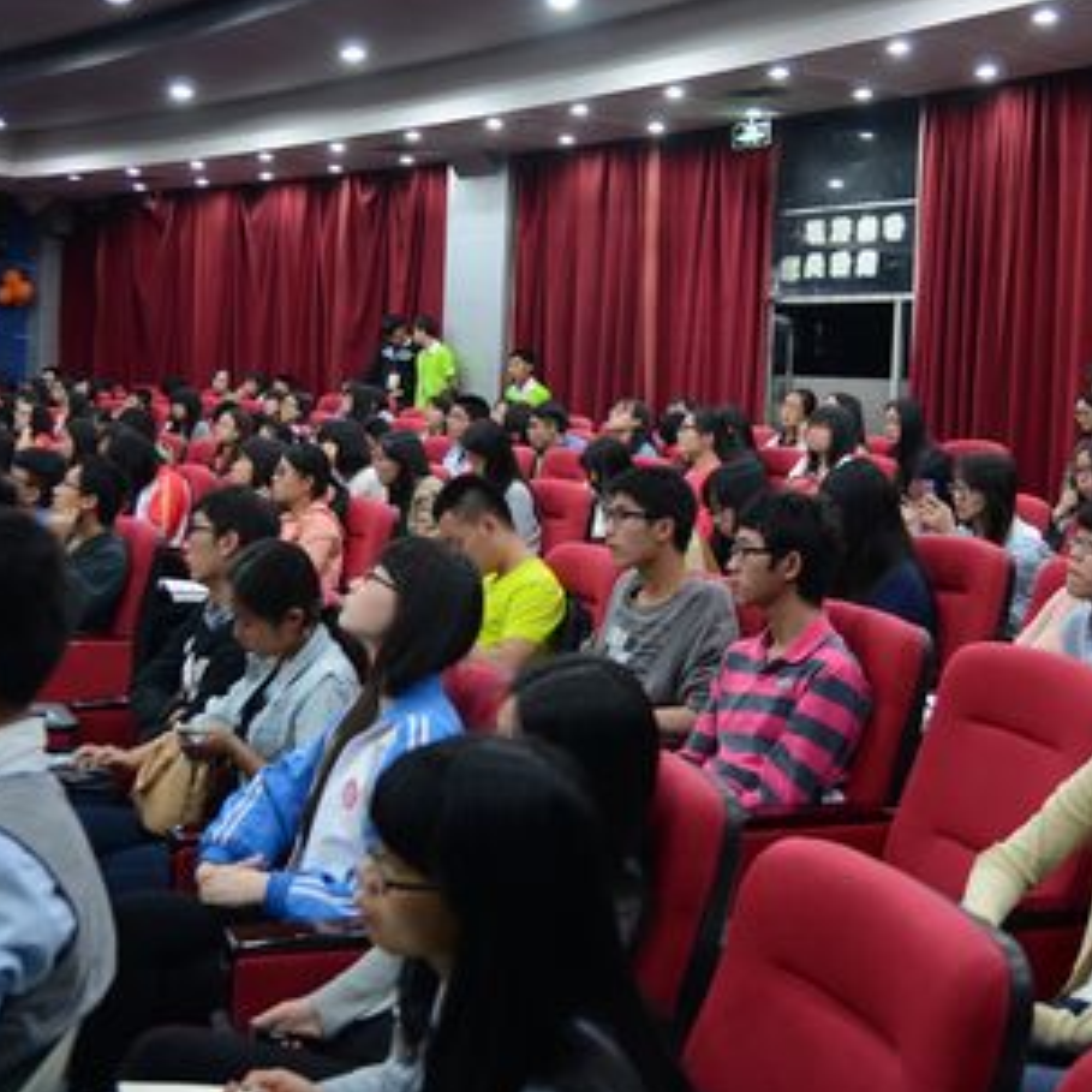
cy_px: 445
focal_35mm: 43
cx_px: 483
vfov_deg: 39.2
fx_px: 1529
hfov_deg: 39.2
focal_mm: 17
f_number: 2.8
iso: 400
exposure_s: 1/15
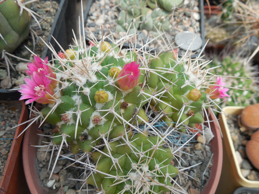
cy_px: 97
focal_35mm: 31
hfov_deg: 58.4
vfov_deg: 45.4
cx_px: 130
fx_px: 232
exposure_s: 1/320
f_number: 3.6
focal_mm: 5.6
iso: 125
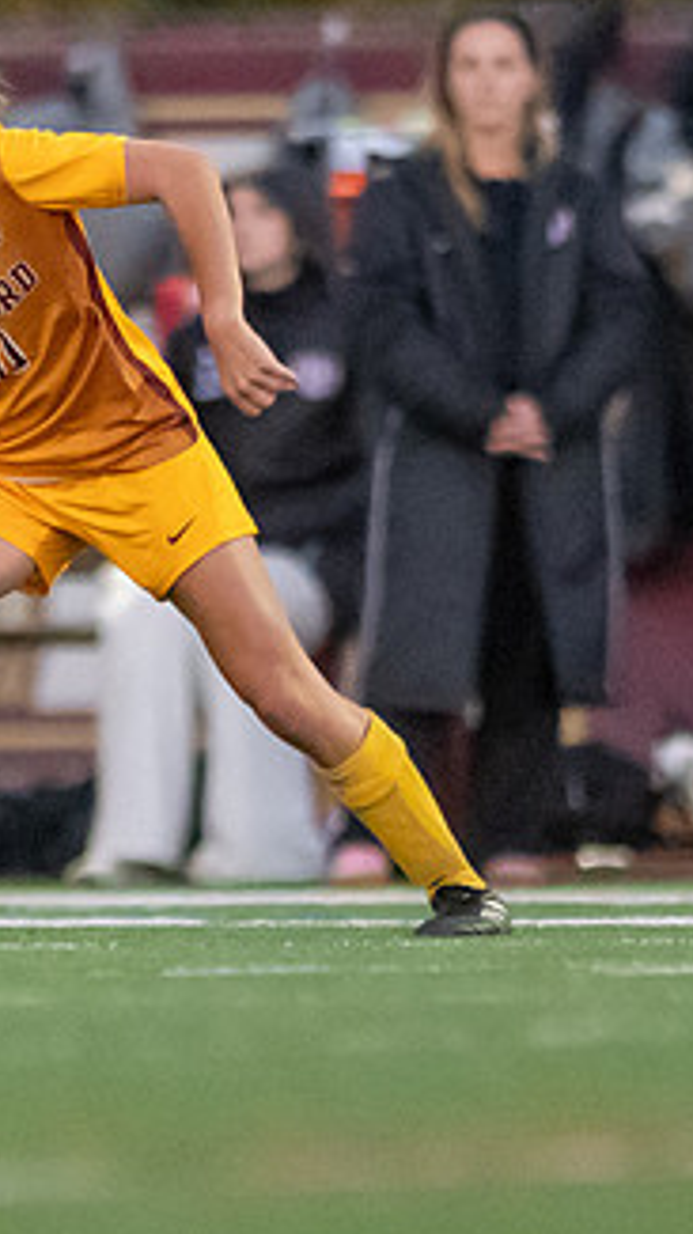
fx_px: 49667
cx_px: -189
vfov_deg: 1.4
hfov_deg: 0.8
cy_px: 948
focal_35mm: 1518
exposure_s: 1/1000
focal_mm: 300
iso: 7200
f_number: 2.8
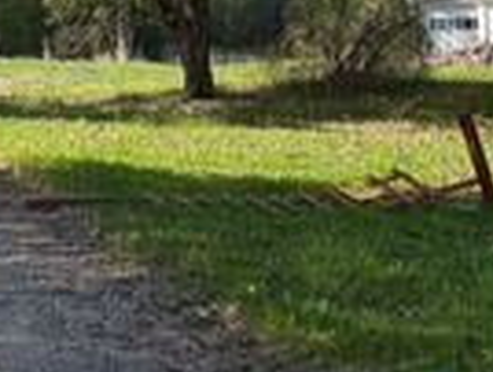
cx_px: -11
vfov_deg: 15.0
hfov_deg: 19.6
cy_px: -20
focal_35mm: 97
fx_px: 1384
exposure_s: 1/1550
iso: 50
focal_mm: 5.96
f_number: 1.6
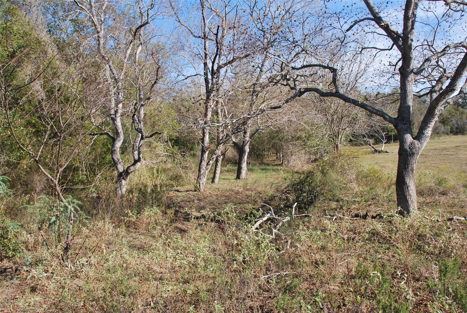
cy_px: 156
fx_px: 429
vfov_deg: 40.1
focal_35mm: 33
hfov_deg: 57.2
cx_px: 234
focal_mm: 22
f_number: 7.1
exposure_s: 1/200
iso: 100
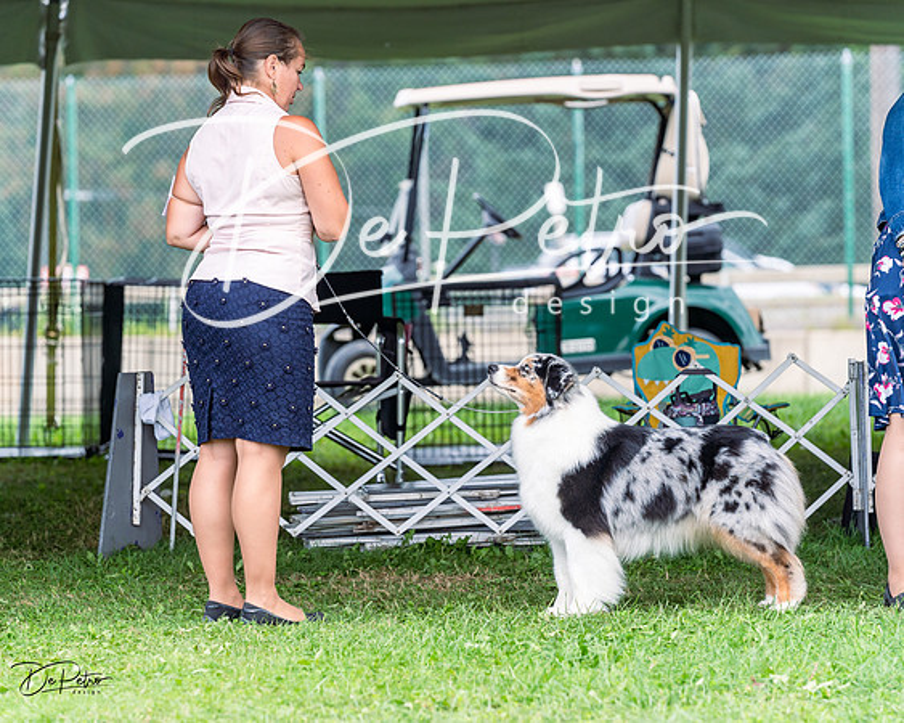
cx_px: 452
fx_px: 5361
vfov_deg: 7.7
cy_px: 362
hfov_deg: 9.6
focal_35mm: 200
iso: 400
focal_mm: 178
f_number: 5
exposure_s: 1/640
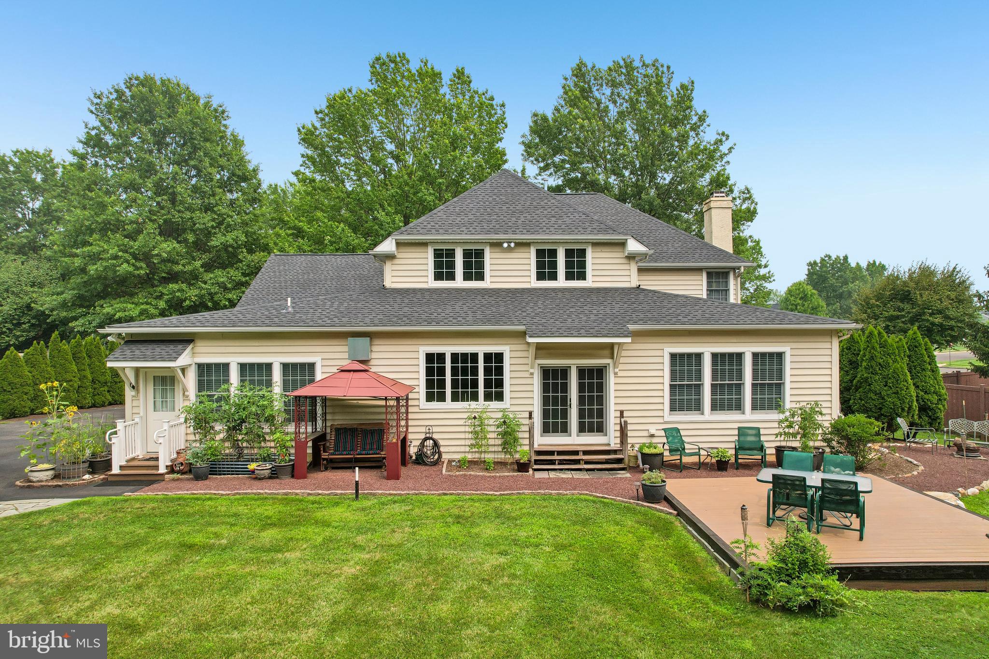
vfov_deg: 57.2
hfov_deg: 78.6
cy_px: 330
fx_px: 604
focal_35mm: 22
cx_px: 494
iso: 100
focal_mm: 8.4
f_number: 2.8
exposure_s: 1/2000
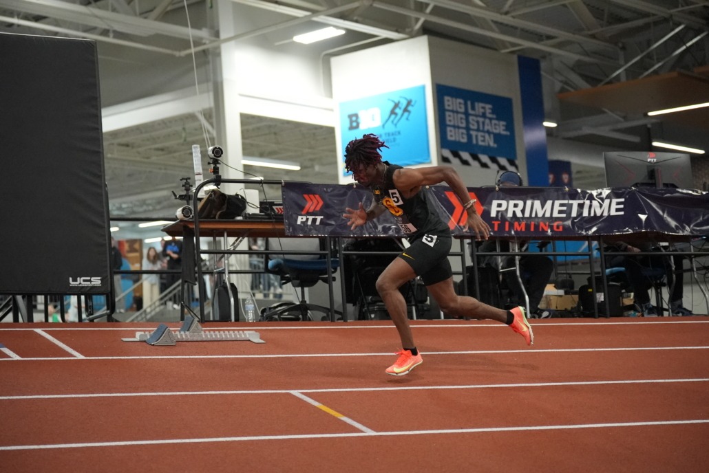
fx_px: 1379
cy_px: 236
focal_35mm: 70
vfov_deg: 19.5
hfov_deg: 28.8
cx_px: 354
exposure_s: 1/2000
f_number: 2.8
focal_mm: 70
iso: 10000
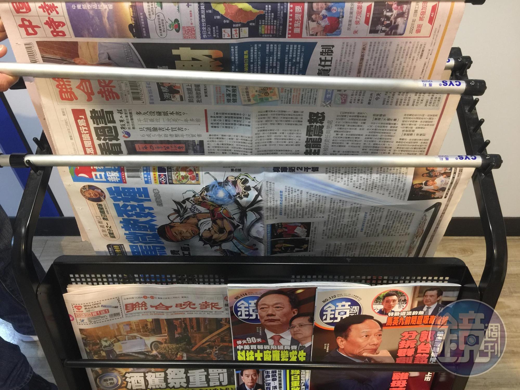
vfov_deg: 48.2
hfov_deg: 61.7
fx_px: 436
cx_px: 260
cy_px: 195
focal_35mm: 29
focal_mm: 4.15
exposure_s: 1/15
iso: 64
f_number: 2.2
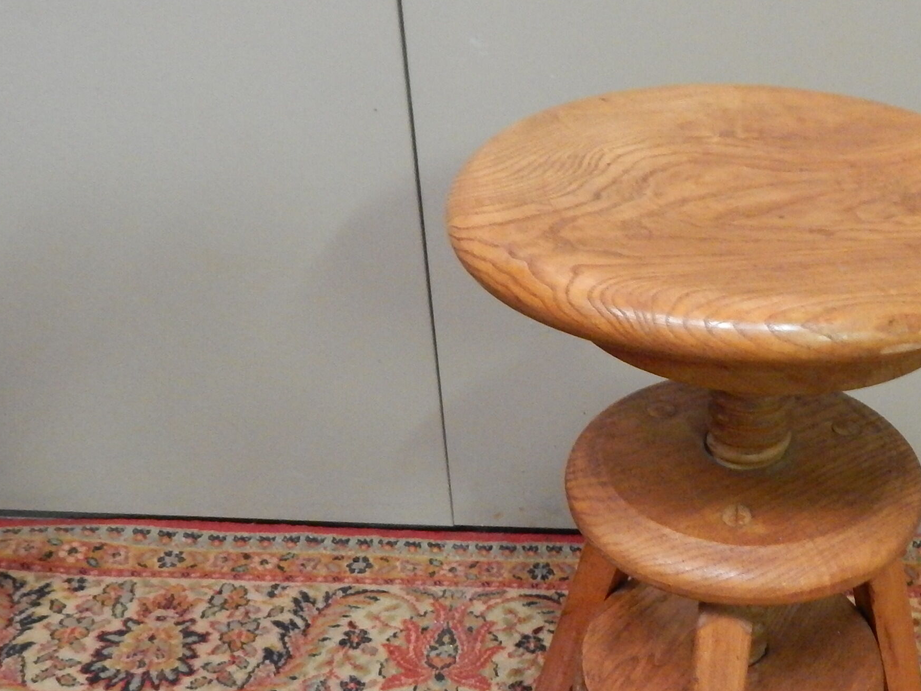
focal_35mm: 41
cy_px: 540
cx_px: 741
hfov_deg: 43.5
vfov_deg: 34.2
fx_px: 1091
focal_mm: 4
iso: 800
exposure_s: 1/8
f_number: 3
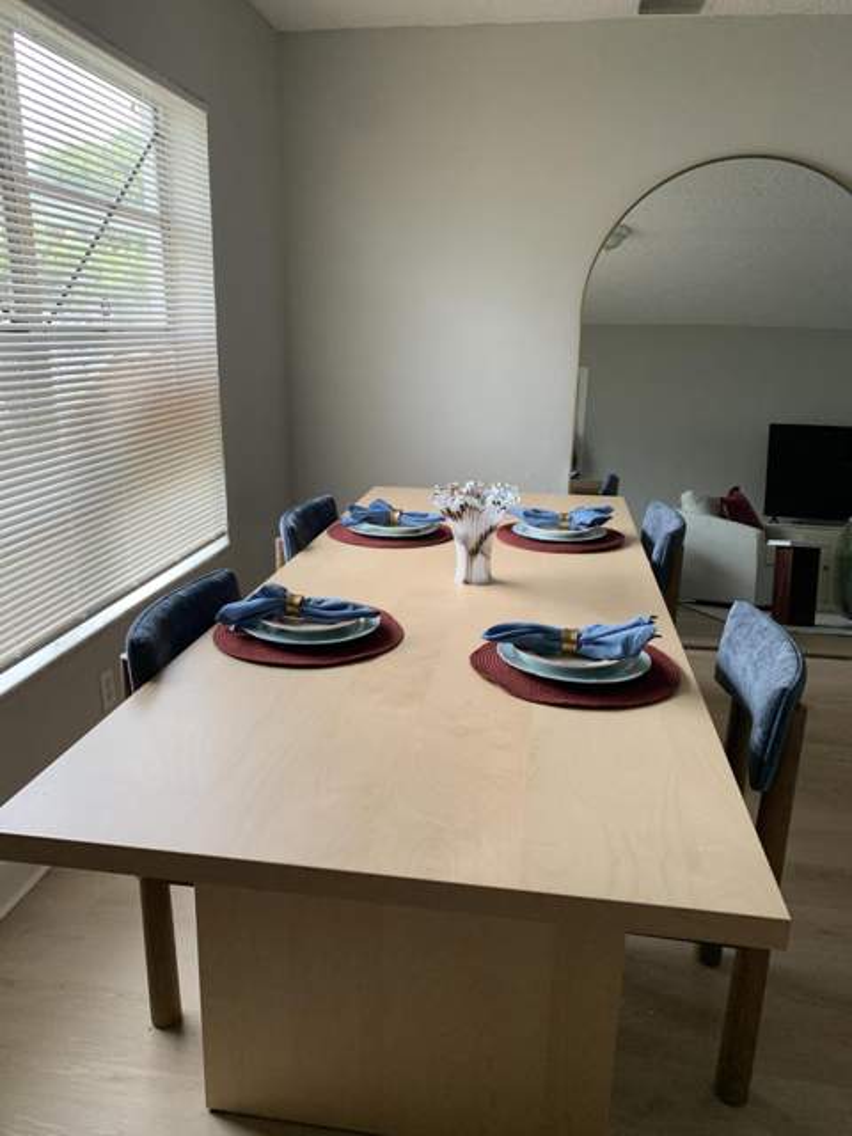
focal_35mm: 26
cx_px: 426
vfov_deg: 67.3
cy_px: 568
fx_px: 853
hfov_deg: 53.1
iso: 64
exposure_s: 1/121
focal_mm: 4.25
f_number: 1.8
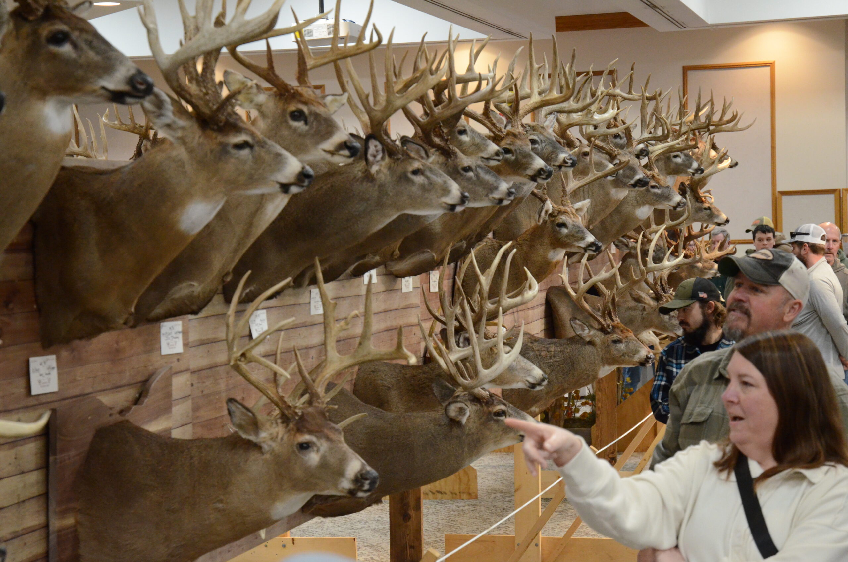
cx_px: 424
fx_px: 1834
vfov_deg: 17.4
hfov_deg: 26.0
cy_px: 281
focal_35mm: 78
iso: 3200
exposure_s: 1/80
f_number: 4.5
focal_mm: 52
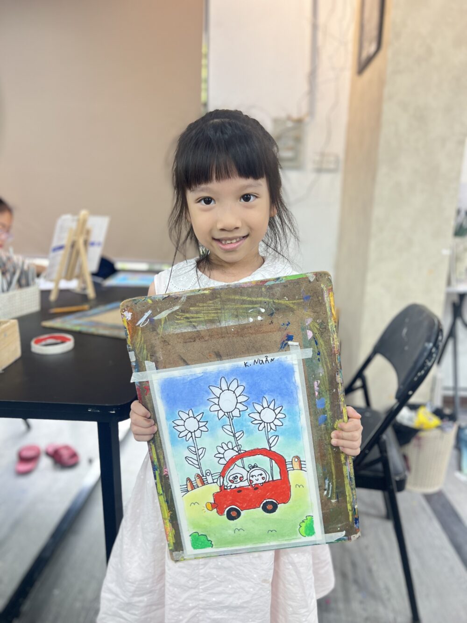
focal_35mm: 26
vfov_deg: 67.3
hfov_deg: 53.1
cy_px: 312
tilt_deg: -13.7
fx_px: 468
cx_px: 234
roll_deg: -2.4
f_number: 1.5
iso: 100
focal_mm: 5.7
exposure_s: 1/50
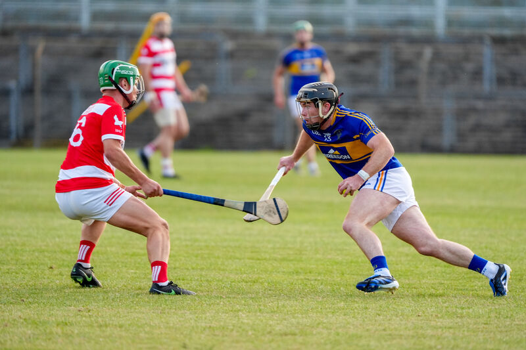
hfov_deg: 3.4
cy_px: 175
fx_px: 8764
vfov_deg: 2.3
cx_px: 263
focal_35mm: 600
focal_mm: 600
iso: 2500
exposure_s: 1/1000
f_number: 6.3
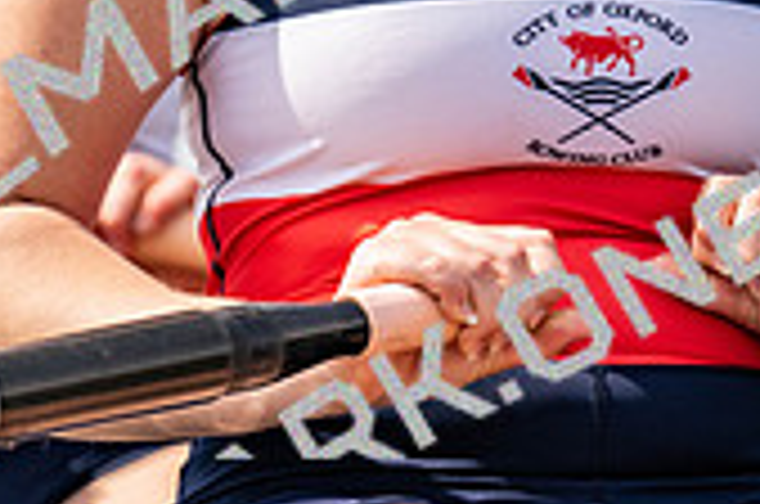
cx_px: 630
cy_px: -313
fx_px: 43491
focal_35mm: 2064
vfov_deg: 0.7
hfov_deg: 1.0
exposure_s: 1/2500
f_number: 4
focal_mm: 600
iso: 360
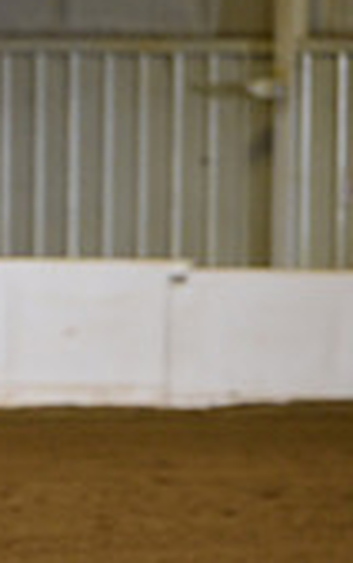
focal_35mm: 699
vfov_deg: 3.0
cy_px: 438
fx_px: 10732
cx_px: -466
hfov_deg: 1.9
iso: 2500
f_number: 4
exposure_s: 1/200
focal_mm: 200
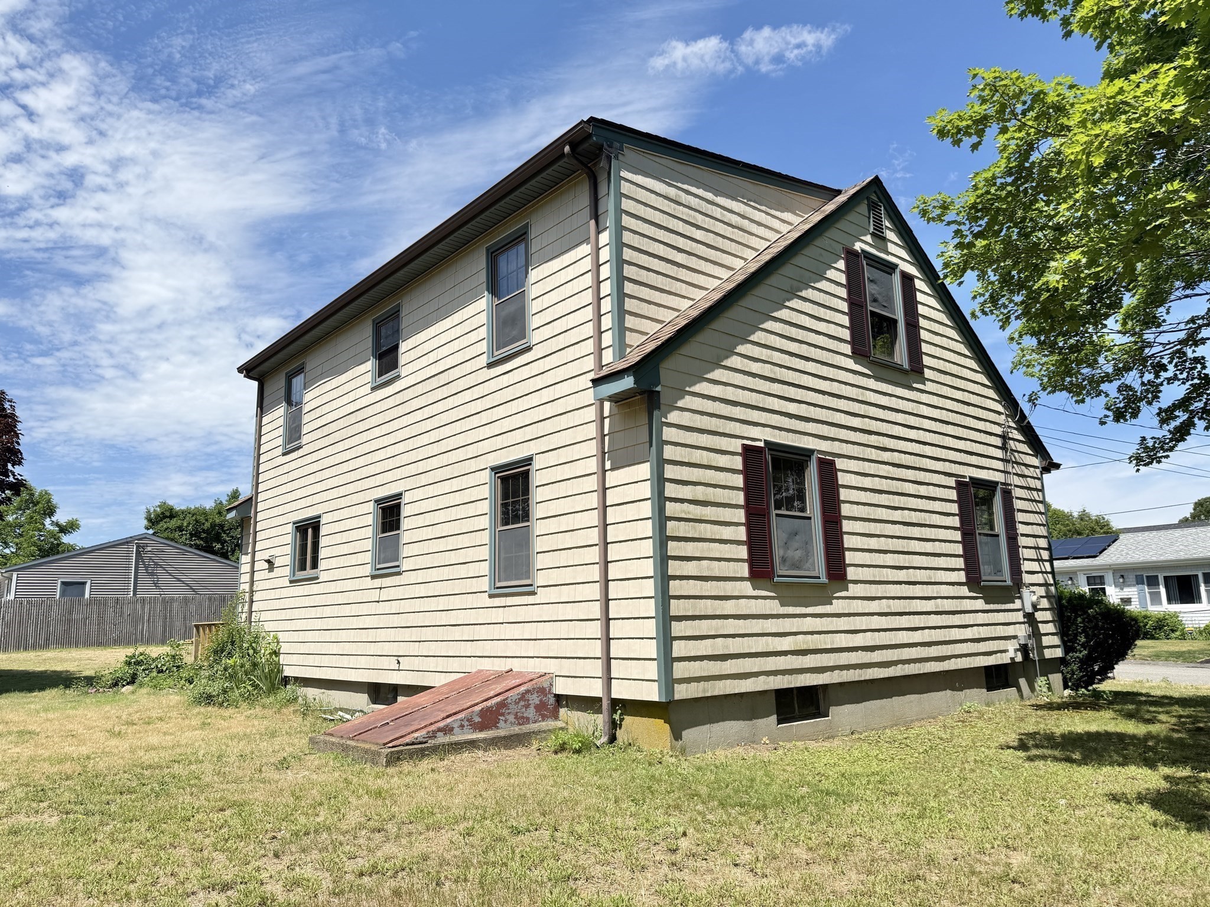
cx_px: 605
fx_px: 839
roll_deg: +2.5
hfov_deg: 71.6
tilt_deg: +11.5
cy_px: 454
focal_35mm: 24
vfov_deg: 56.8
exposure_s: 1/3759
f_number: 1.78
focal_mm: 6.76
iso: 80
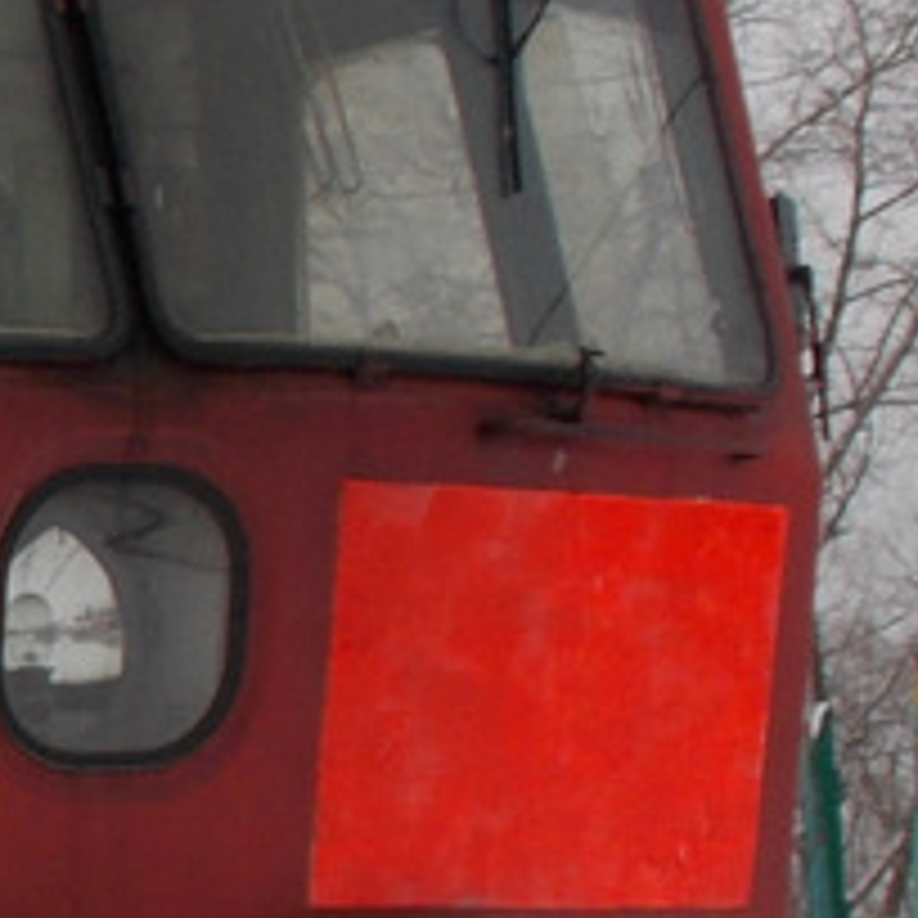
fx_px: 6091
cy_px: 716
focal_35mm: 203
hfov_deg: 8.0
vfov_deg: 8.6
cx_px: -1174
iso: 80
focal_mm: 6.9
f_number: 3.9
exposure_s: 1/100
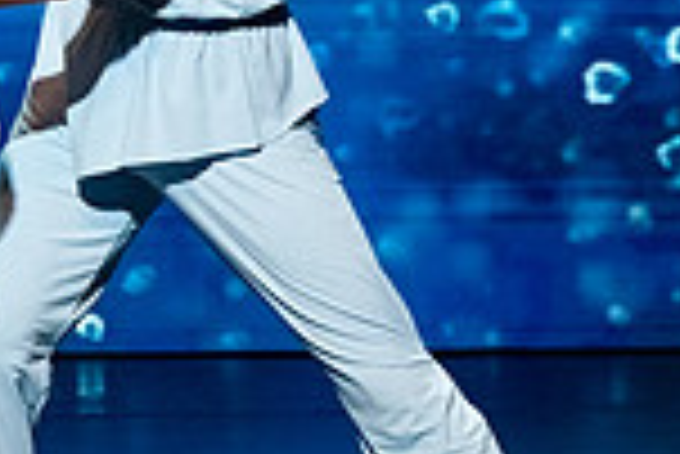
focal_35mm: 1546
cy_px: -116
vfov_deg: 0.9
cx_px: -19
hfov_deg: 1.3
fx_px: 29230
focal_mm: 303
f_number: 5.6
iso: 6400
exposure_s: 1/400
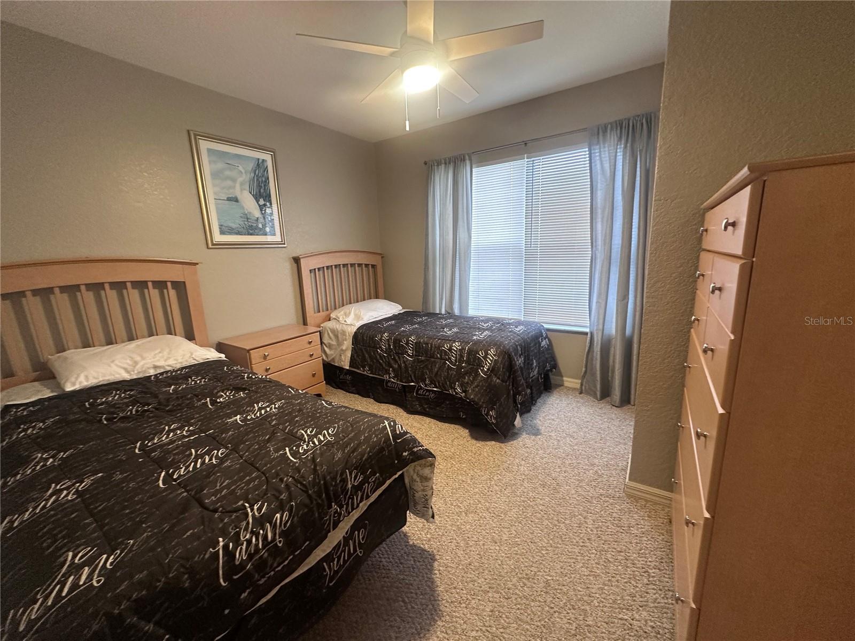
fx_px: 346
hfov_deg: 102.1
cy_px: 320
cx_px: 428
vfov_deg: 85.7
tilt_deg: -13.1
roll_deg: +2.5
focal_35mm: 14
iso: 200
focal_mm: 2.22
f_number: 2.2
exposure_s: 1/60
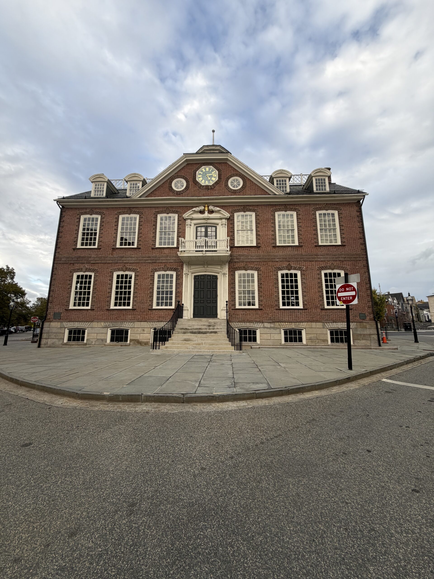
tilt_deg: +10.5
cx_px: 217
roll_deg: -0.8
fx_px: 234
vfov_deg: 102.1
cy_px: 290
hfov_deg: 85.7
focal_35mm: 14
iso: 40
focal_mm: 2.22
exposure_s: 1/248
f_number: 2.2
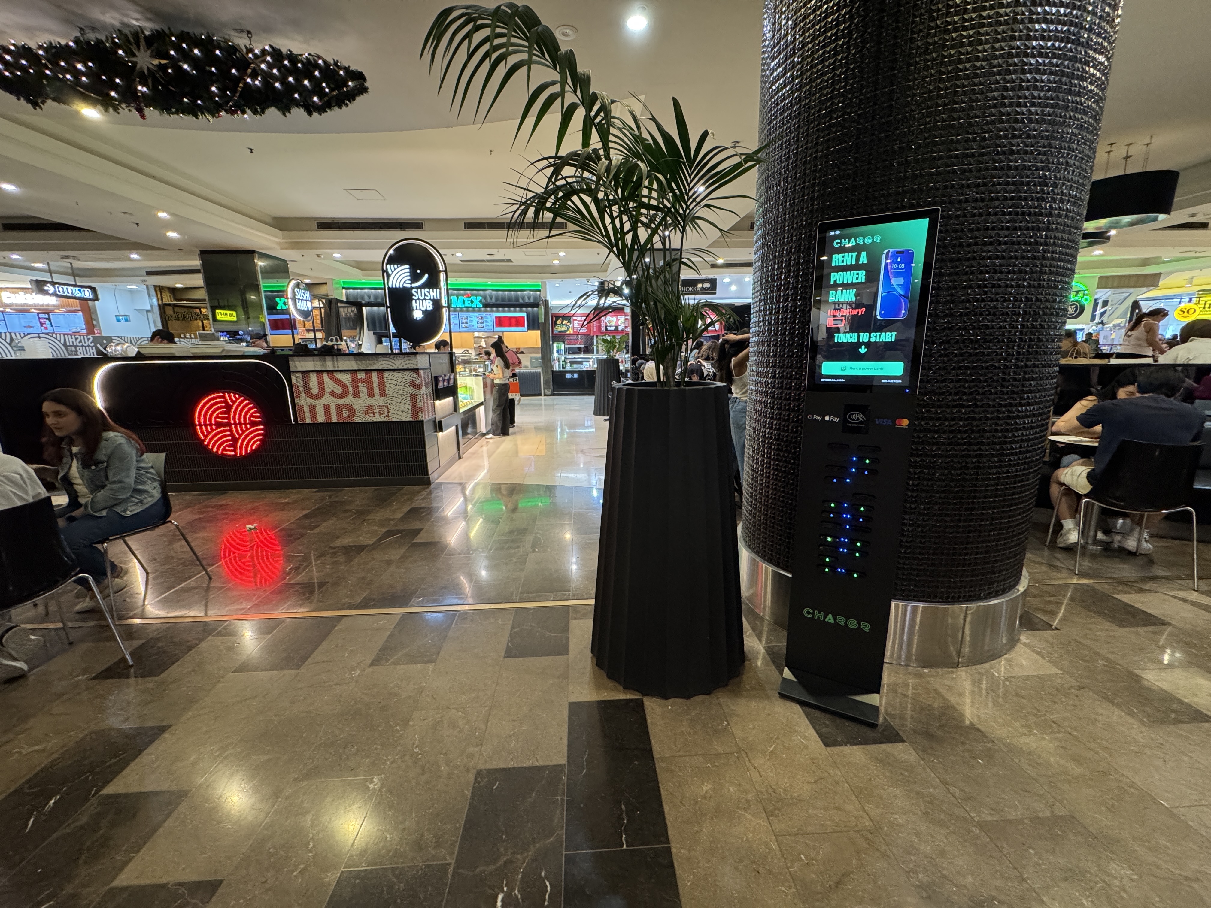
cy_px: 454
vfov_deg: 85.7
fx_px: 490
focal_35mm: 14
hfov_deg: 102.1
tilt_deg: -12.0
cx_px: 606
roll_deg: +1.0
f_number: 2.2
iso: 400
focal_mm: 2.22
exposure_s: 1/50
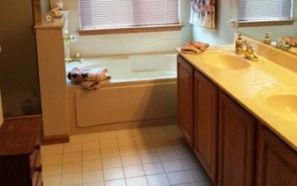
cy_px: 40
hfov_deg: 47.2
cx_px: 146
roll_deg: +0.7
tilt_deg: -10.8
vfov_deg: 29.9
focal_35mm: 42
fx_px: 340
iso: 50
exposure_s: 1/30
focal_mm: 4.15
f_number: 2.2
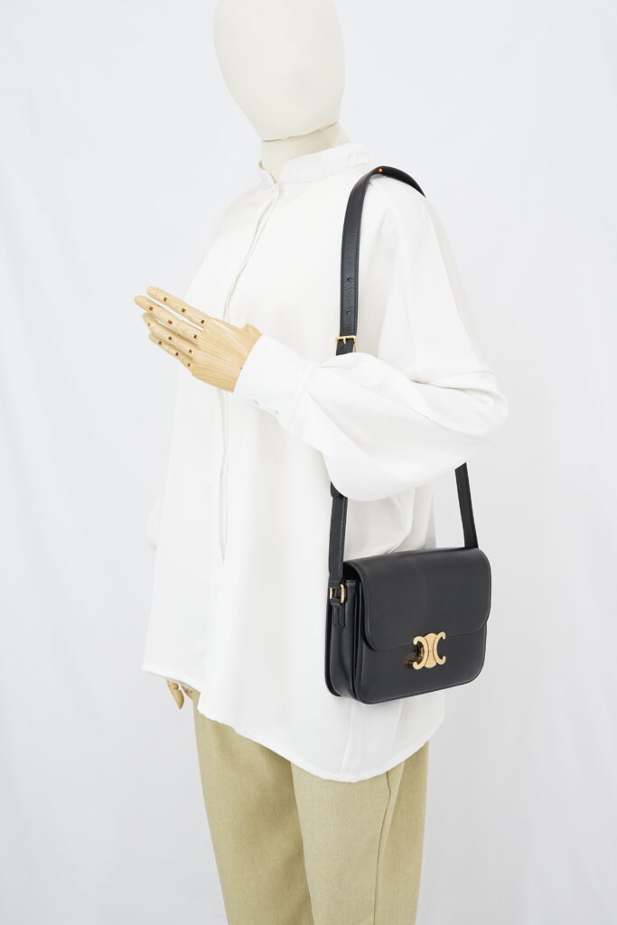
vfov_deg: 39.6
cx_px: 308
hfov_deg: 27.0
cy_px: 462
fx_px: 1285
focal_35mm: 50
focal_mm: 50
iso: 640
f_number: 6.3
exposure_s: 1/6
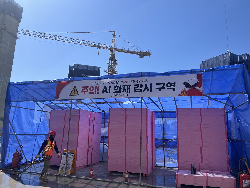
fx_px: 188
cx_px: 125
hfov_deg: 67.3
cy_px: 94
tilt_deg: +11.7
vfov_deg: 53.1
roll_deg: -0.7
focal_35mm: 26
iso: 50
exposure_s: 1/4630
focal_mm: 5.7
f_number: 1.5
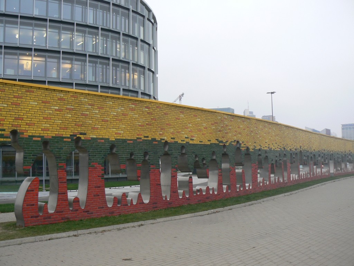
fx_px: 368
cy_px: 133
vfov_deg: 39.7
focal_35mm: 36
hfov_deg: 51.4
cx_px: 177
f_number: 4
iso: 80
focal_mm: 6
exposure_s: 1/100
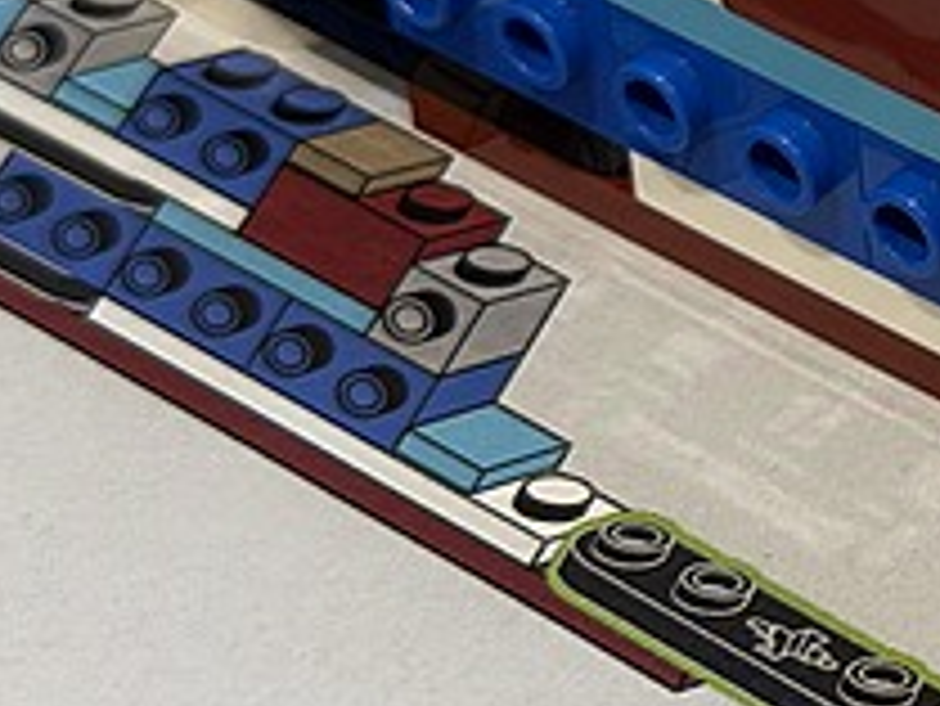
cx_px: 1565
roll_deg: +2.0
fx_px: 4864
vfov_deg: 8.3
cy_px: 128
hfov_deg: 10.5
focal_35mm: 179
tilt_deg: -40.4
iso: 160
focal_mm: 6.76
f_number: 1.78
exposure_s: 1/60
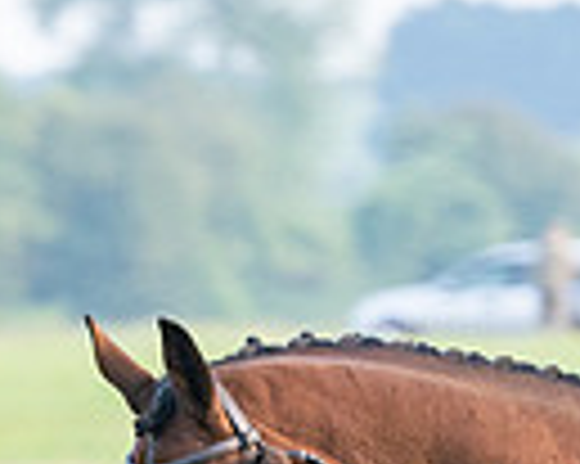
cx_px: 824
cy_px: 657
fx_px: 18319
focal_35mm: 1068
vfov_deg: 1.4
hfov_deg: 1.8
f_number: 4
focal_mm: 160
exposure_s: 1/500
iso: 400
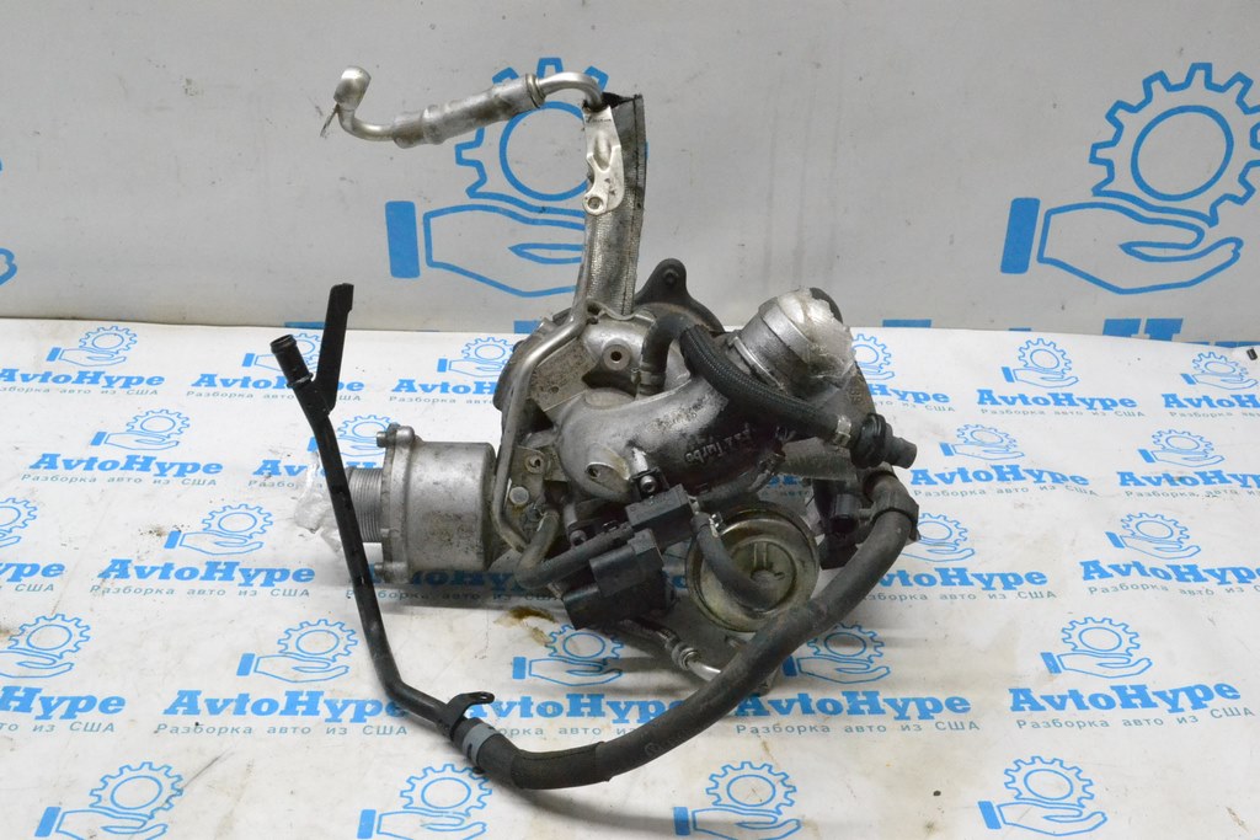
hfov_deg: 49.5
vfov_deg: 34.2
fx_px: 1365
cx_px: 630
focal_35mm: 39
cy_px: 420
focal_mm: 26
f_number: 13
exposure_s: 1/100
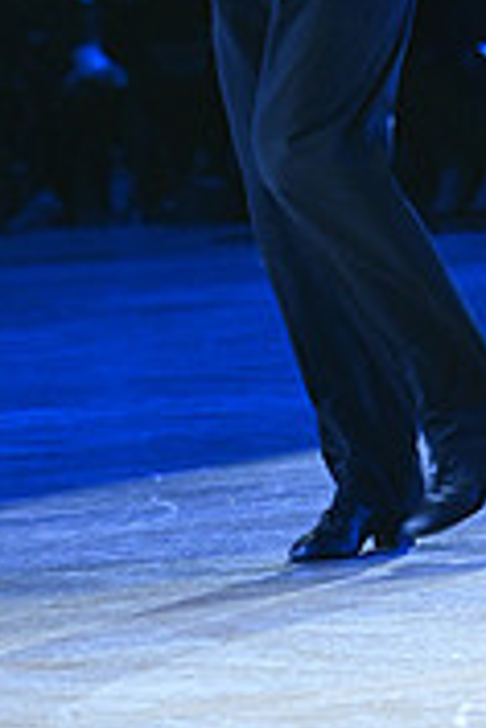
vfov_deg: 3.5
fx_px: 11947
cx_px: 364
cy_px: -284
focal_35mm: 590
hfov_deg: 2.3
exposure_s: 1/320
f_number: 4.8
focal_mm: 180
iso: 3200
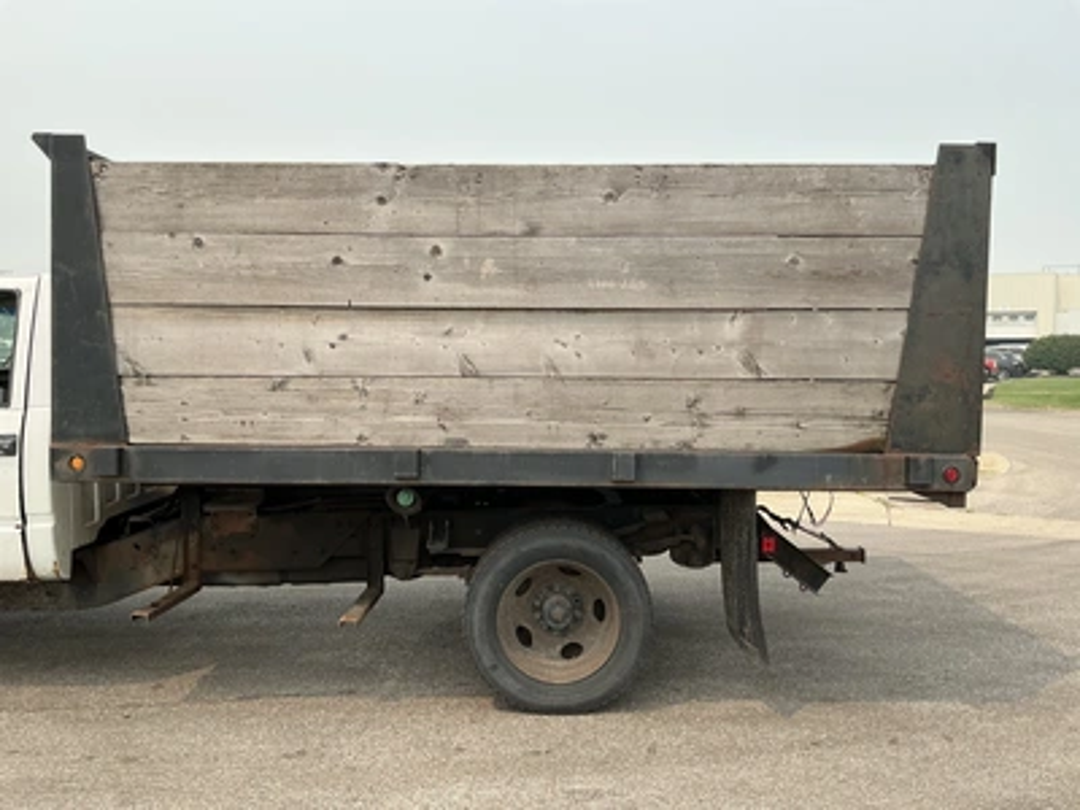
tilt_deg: -1.5
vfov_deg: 49.7
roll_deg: +0.4
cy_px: 405
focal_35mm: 28
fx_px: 874
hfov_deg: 63.4
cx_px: 540
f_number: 1.8
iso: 25
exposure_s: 1/1412
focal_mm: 3
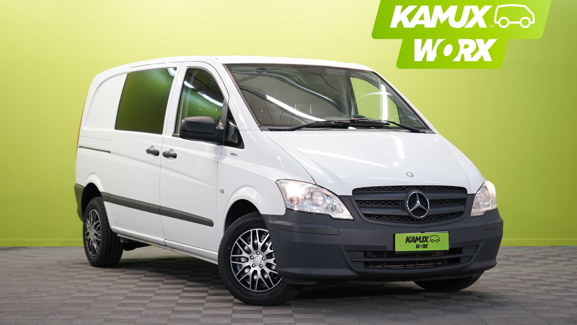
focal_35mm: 74
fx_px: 1132
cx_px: 287
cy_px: 168
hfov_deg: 28.6
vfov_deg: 16.3
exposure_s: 1/25
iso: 400
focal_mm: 70
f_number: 5.6
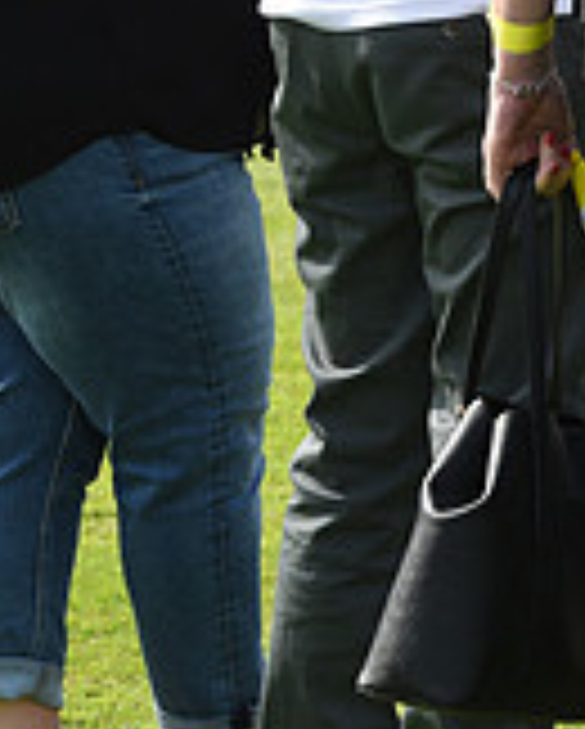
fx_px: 8705
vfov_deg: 4.8
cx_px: 1296
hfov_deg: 3.8
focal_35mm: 403
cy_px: -83
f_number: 5.6
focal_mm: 120
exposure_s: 1/1000
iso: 400
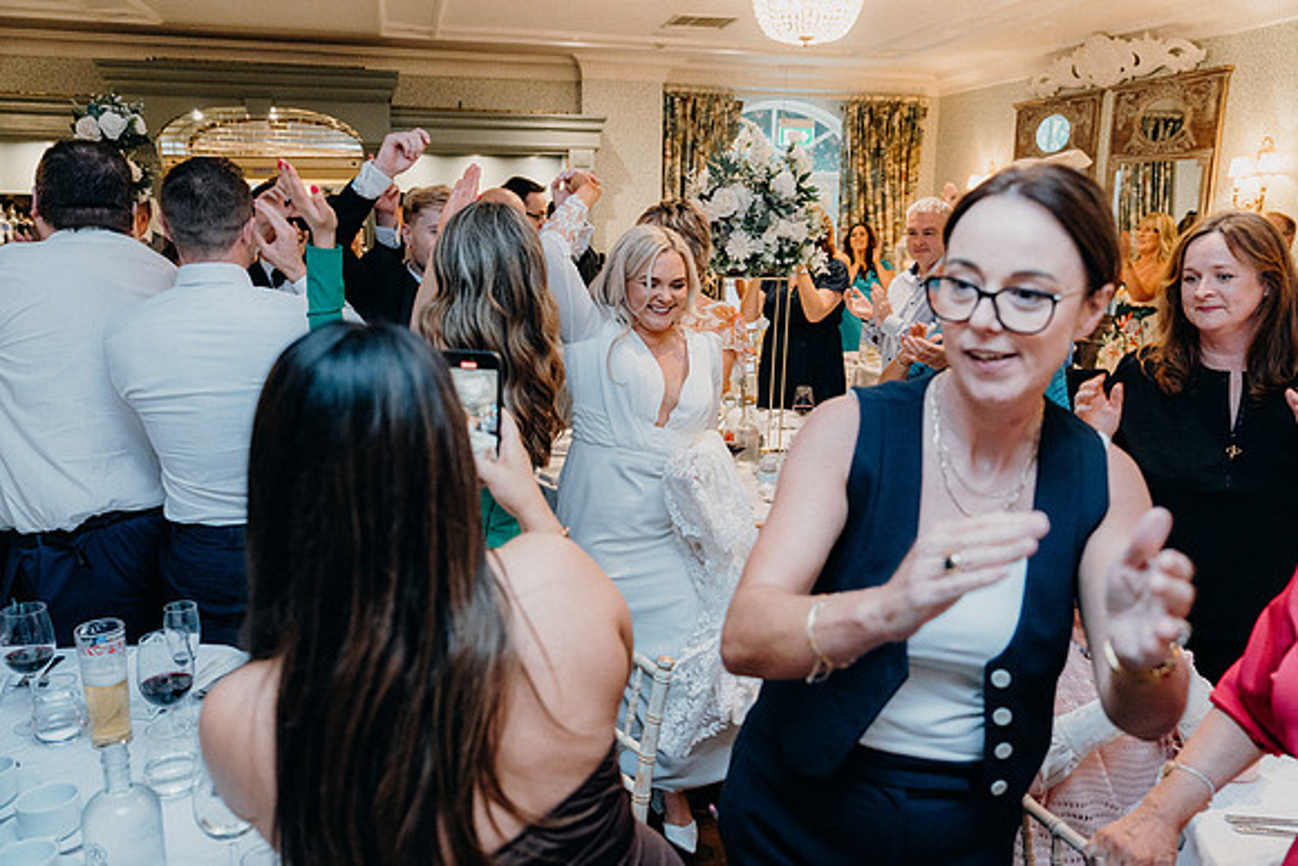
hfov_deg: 63.6
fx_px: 1046
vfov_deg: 45.0
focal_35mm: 29
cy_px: 433
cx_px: 649
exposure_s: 1/160
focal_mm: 29
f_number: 3.5
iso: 2500
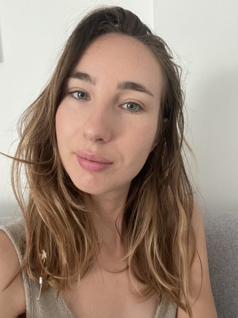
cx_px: 119
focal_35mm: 30
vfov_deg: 60.0
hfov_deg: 46.8
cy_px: 159
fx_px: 275
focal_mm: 2.71
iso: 400
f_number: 2.2
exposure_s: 1/30
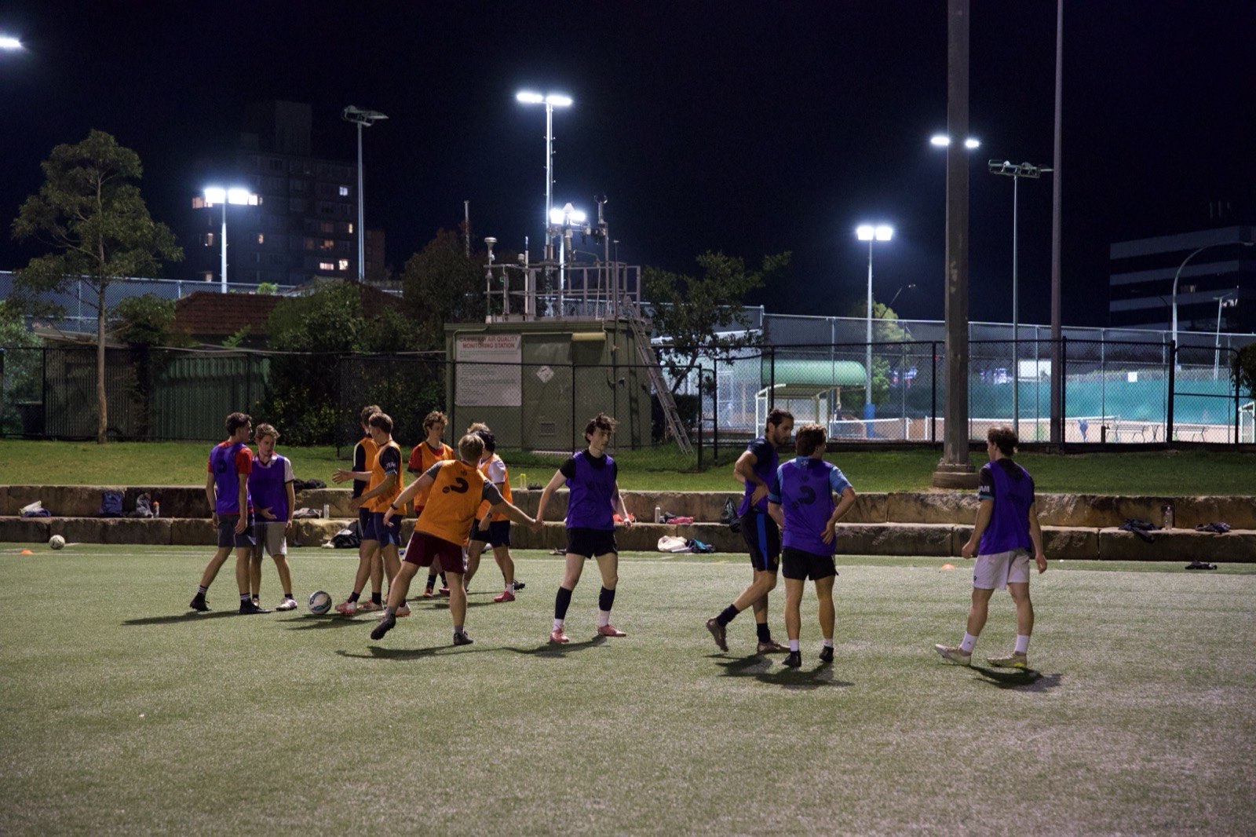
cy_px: 418
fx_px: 2442
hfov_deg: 28.8
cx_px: 628
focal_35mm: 70
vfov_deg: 19.4
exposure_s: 1/160
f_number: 4
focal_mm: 70
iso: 12800
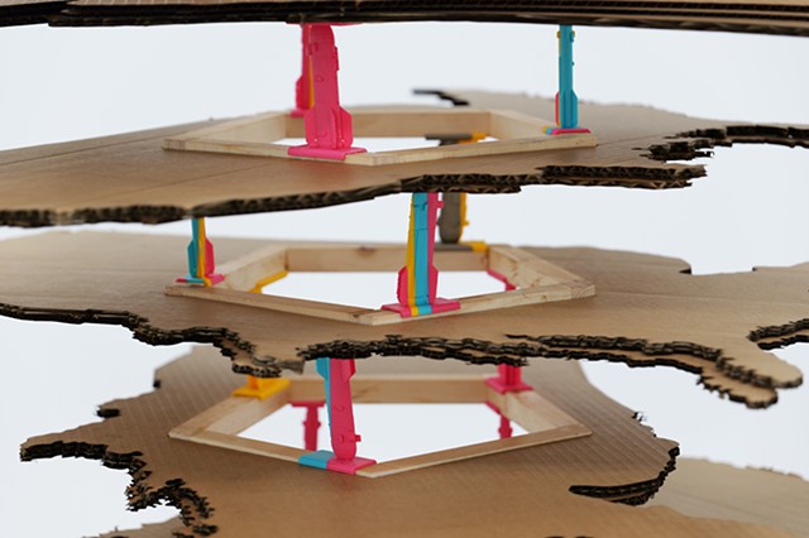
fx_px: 2066
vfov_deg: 14.8
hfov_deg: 22.2
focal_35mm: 92
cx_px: 404
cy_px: 269
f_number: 4
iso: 400
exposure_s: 1/100
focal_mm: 92
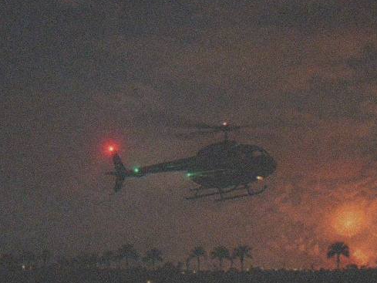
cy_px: 196
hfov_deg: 34.9
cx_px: 159
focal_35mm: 55
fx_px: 599
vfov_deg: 26.4
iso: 800
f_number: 2.8
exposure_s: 1/160
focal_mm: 35
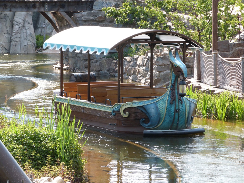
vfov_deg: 8.5
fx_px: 1226
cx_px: 122
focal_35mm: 174
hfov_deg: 11.4
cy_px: 92
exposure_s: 1/320
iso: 160
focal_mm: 31.3
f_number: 4
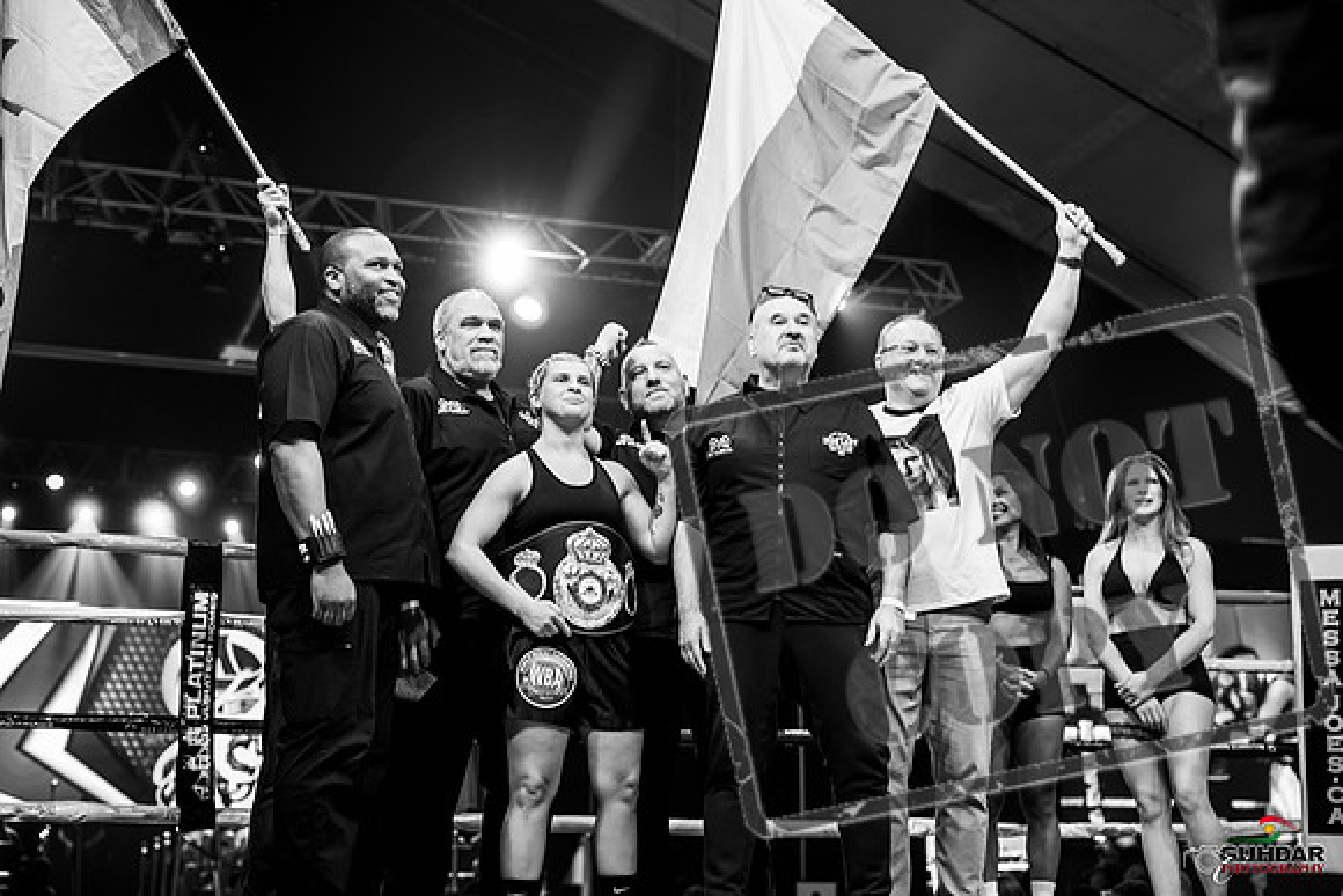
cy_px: 448
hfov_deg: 39.6
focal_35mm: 50
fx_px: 1866
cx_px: 672
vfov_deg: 27.0
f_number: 2.8
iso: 2000
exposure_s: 1/80
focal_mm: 50
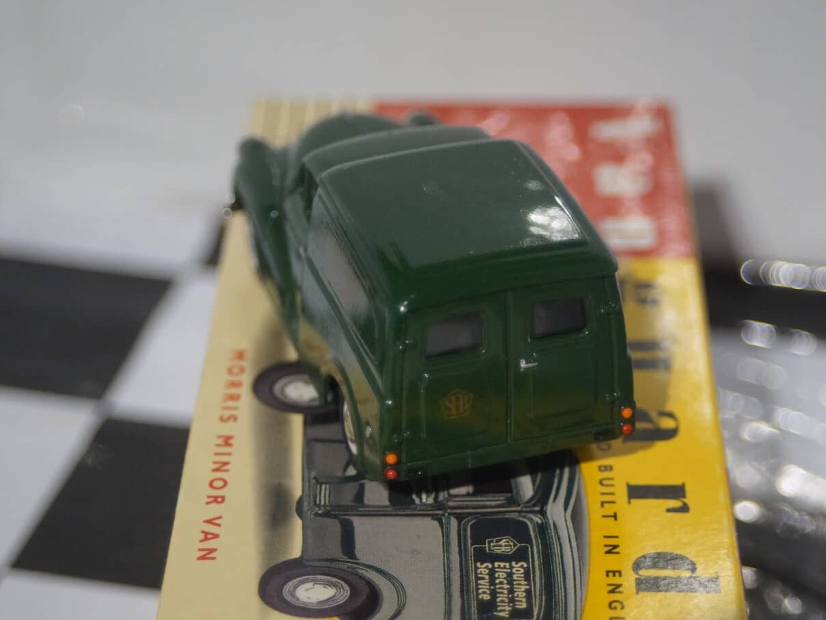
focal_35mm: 98
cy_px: 310
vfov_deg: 15.1
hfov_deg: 20.0
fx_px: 2339
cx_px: 418
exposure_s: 1/160
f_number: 5.6
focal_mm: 60
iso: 1600
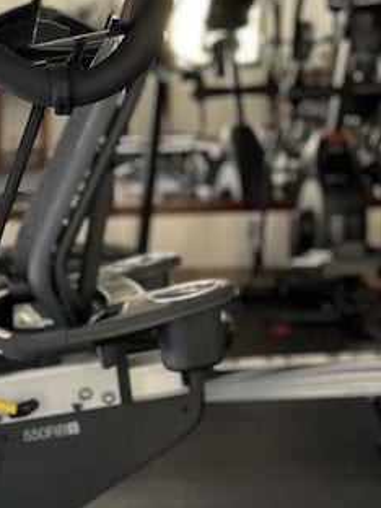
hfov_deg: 13.4
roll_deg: +2.5
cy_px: 422
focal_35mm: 100
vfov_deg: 19.4
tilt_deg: -12.3
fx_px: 1468
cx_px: -291
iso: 80
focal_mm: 5.7
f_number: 1.5
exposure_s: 1/120
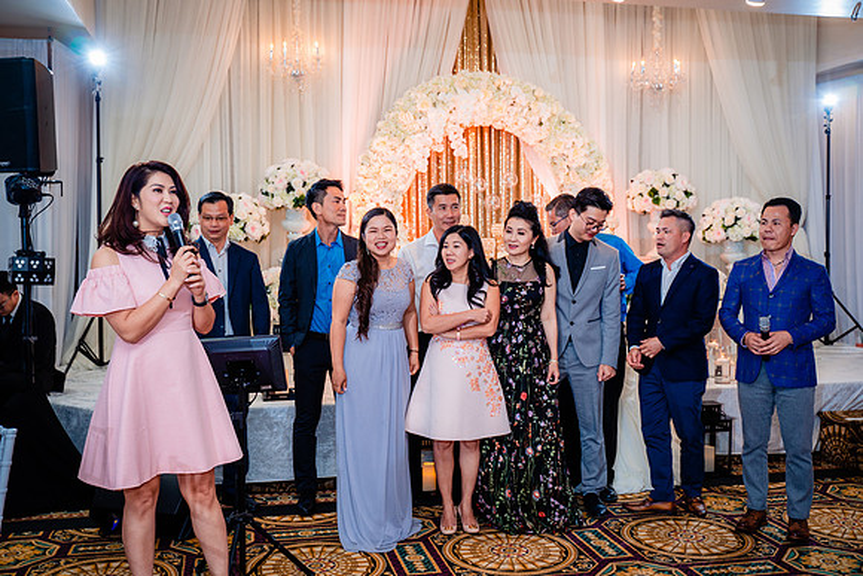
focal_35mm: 36
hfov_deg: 53.1
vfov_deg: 36.9
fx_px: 863
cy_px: 288
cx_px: 432
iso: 640
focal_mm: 36
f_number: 3.5
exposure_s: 1/160
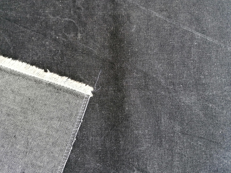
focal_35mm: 27
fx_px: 180
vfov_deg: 51.4
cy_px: 86
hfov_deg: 65.3
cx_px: 116
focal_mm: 4.75
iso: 80
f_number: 1.8
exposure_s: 1/50
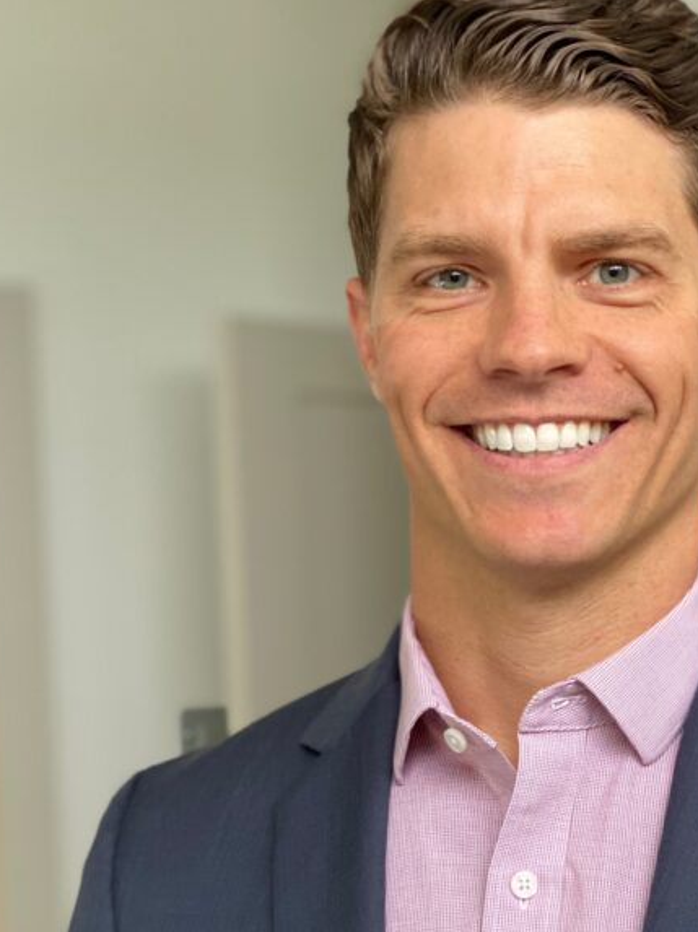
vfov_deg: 20.9
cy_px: 725
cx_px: 552
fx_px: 2503
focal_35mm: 93
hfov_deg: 15.8
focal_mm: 6
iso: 125
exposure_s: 1/40
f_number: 2
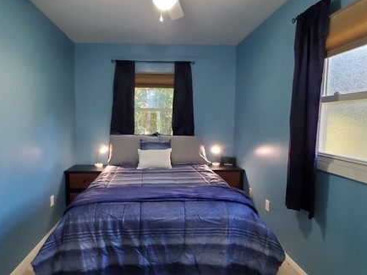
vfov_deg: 65.9
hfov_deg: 81.2
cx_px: 156
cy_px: 135
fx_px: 212
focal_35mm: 20
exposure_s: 1/30
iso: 500
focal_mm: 1.8
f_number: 2.2
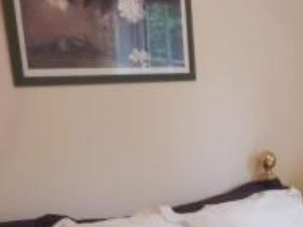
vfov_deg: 17.7
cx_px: 377
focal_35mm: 78
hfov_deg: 22.7
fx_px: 682
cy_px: 294
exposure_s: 1/30
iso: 200
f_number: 3.3
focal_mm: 4.1
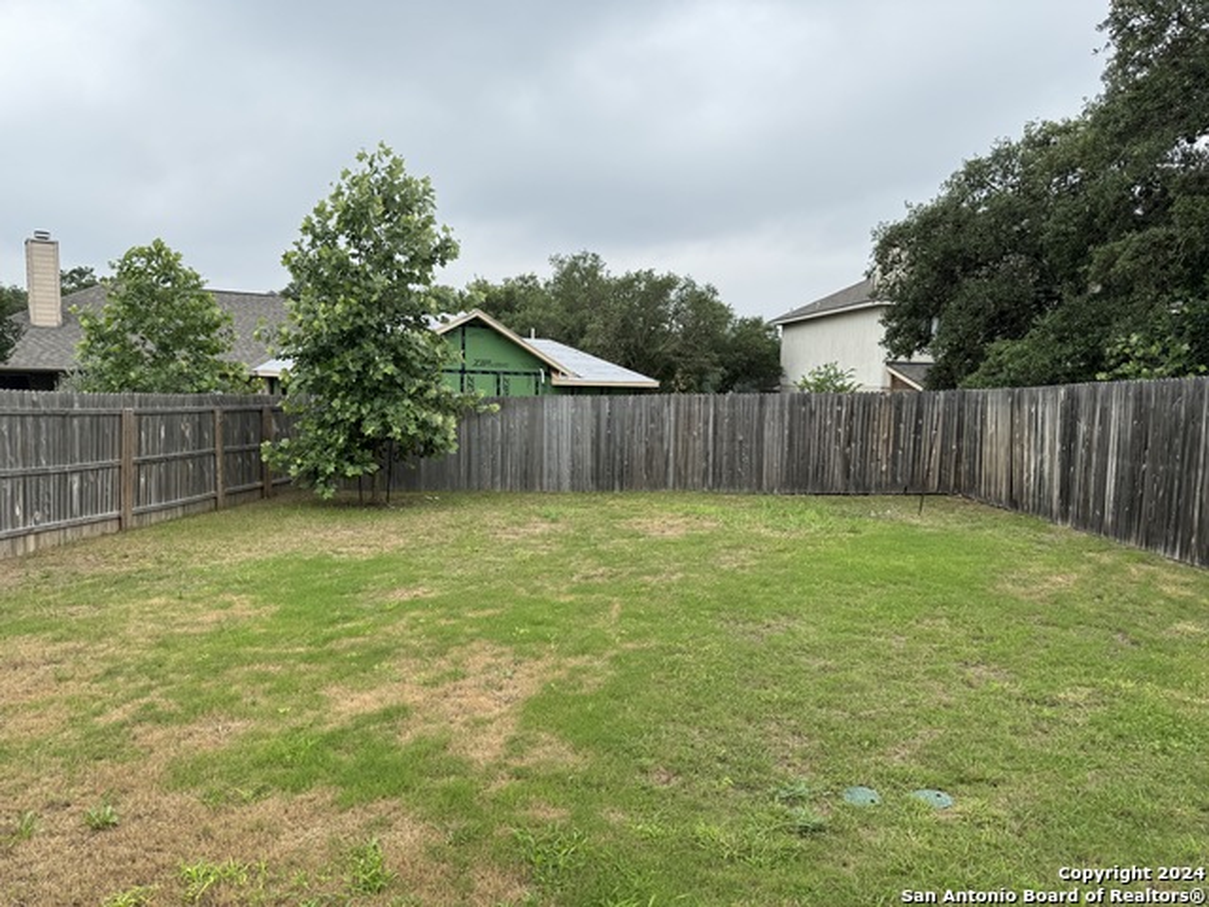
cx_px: 604
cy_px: 454
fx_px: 838
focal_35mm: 24
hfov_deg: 71.6
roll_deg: -1.1
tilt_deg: -5.6
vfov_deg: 56.8
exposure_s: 1/1285
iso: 80
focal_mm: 6.76
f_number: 1.78
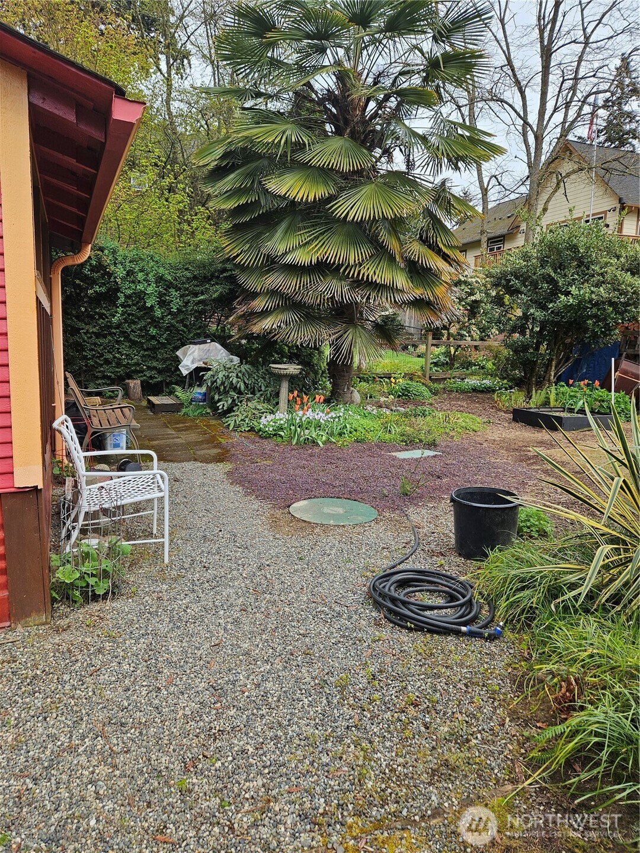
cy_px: 426
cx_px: 320
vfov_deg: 73.9
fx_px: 567
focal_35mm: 23
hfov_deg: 58.9
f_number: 1.8
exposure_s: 1/396
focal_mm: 5.4
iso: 25
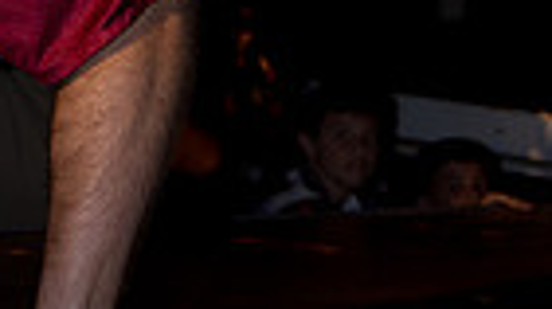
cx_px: 65
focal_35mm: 180
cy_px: -336
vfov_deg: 6.5
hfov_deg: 11.9
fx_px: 2632
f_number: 2.8
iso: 200
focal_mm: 36.25
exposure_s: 1/180
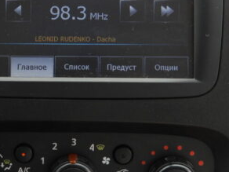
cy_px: 99
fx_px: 516
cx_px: 58
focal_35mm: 78
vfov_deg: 18.9
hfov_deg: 24.7
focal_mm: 5.8
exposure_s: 1/100
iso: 100
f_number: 3.2
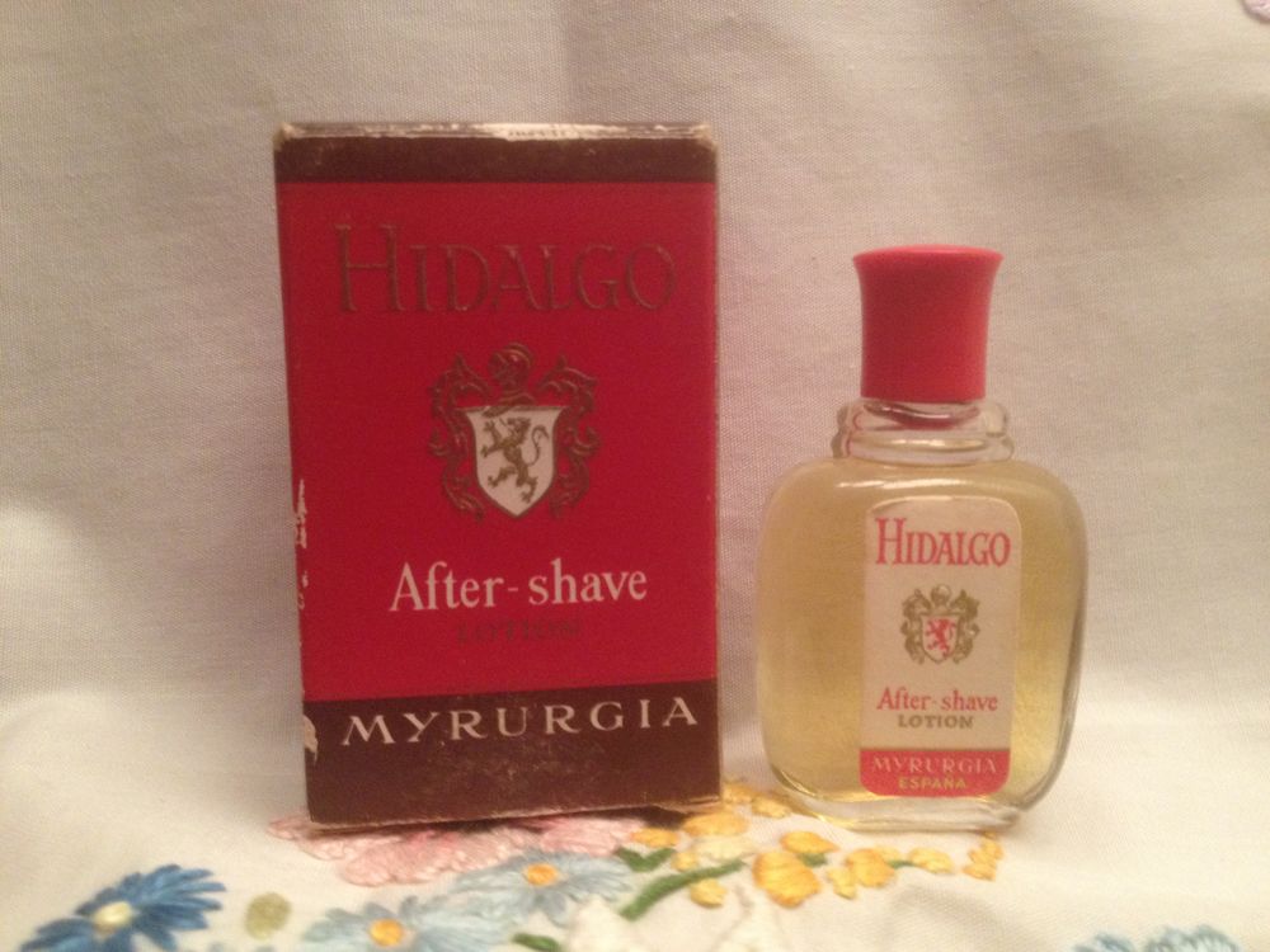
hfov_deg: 52.6
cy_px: 476
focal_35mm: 35
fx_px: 1284
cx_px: 635
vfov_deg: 40.7
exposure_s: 1/20
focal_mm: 4.28
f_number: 2.4
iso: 250
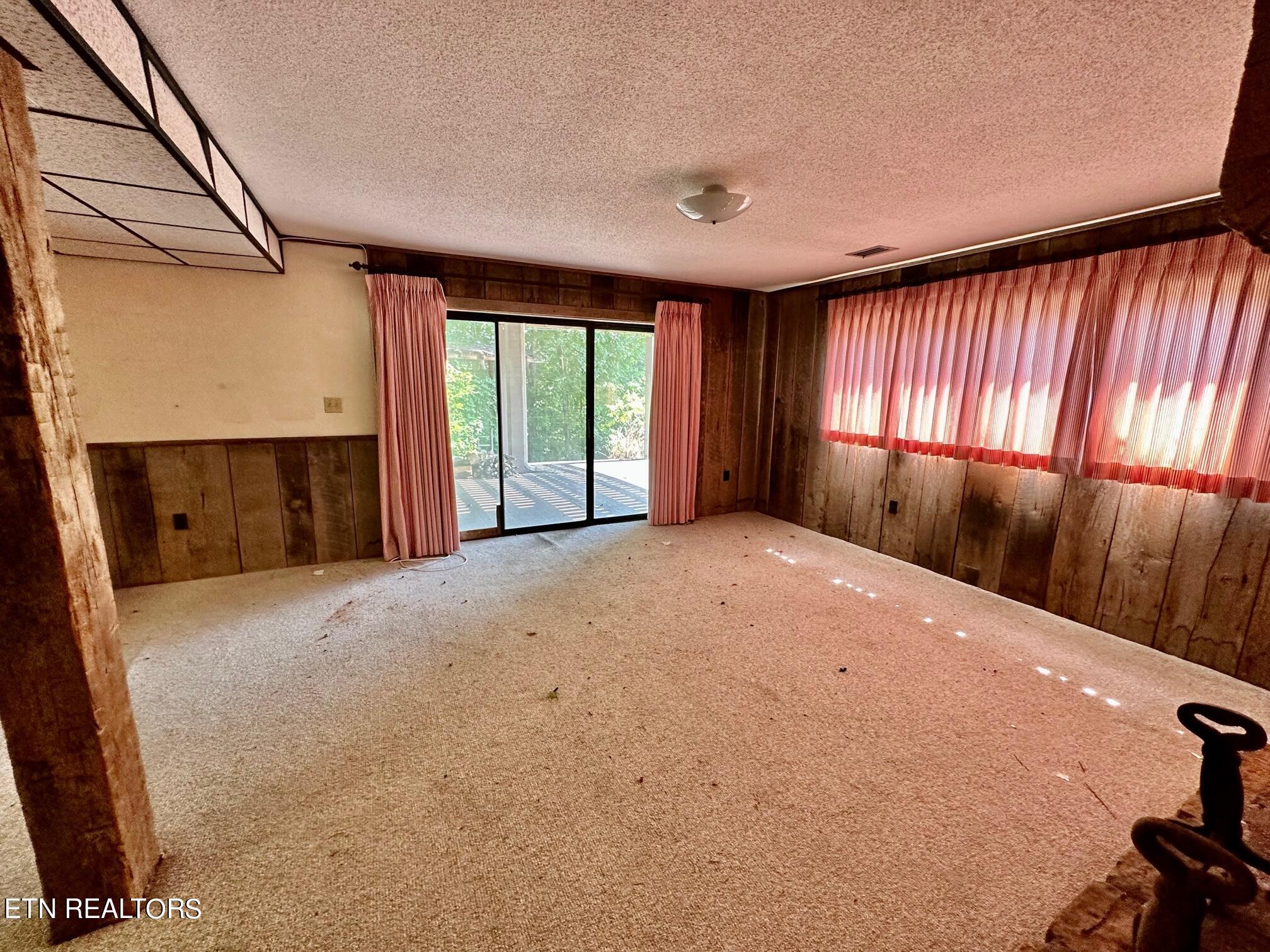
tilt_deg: -10.3
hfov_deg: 102.1
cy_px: 476
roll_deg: -1.1
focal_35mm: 14
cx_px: 635
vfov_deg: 85.7
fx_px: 514
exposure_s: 1/120
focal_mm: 2.22
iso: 200
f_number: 2.2
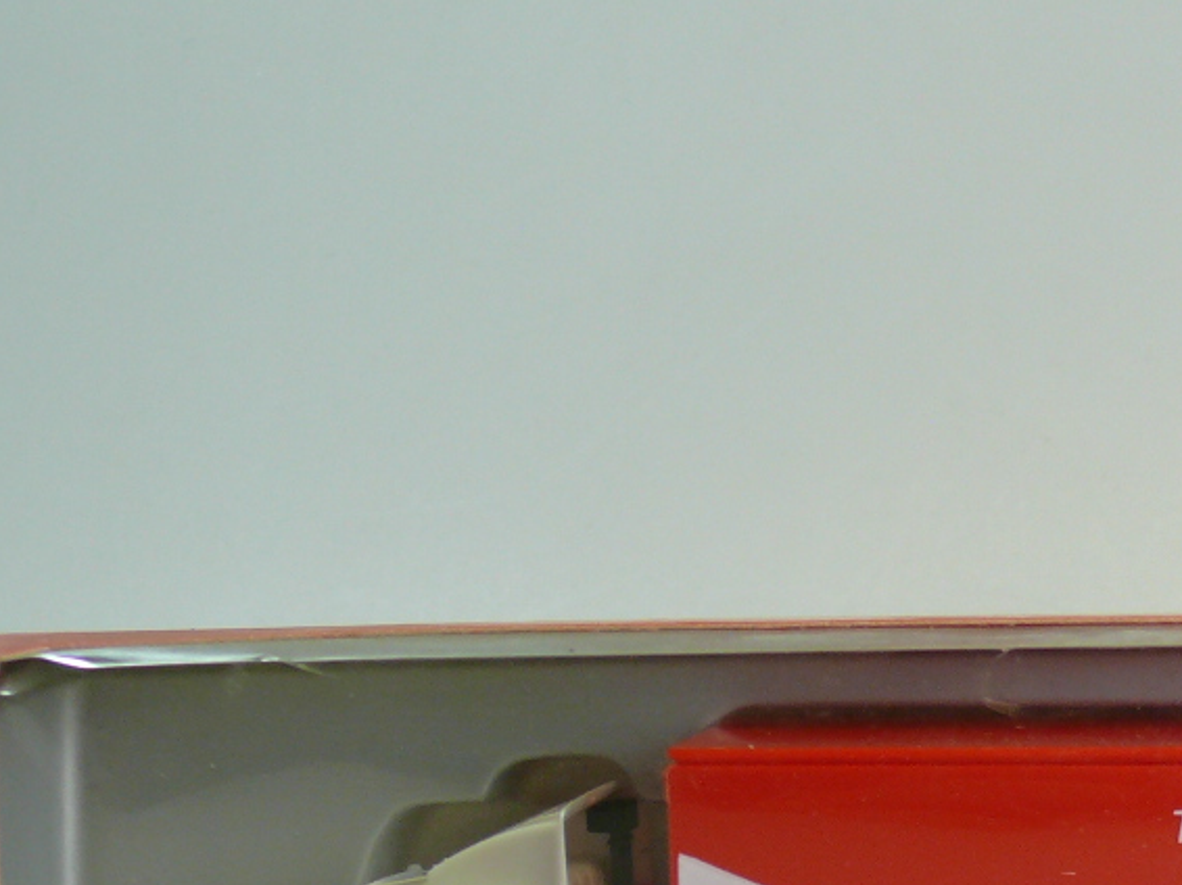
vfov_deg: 14.4
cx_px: 1360
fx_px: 3379
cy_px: 1081
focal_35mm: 99
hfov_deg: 18.9
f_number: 2.8
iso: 100
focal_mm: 7.5
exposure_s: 1/100
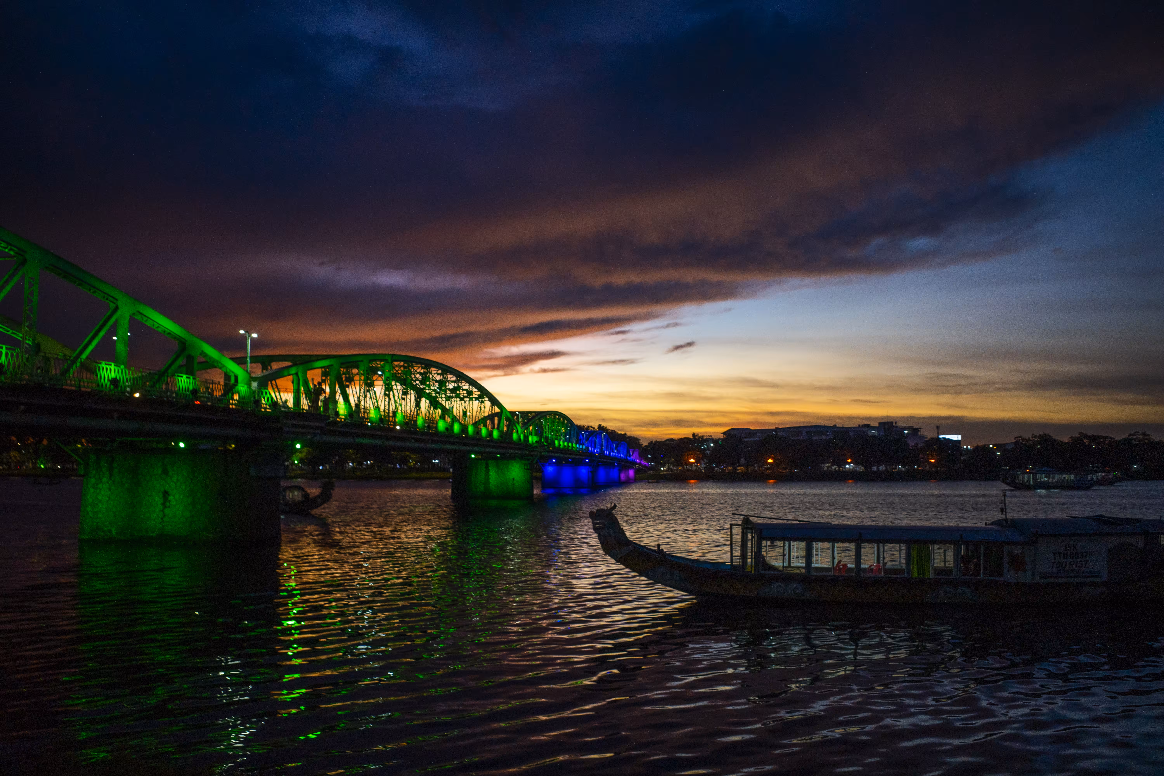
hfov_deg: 65.5
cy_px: 388
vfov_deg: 46.4
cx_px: 582
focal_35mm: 28
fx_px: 905
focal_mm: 18.3
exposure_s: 1/50
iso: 800
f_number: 3.2
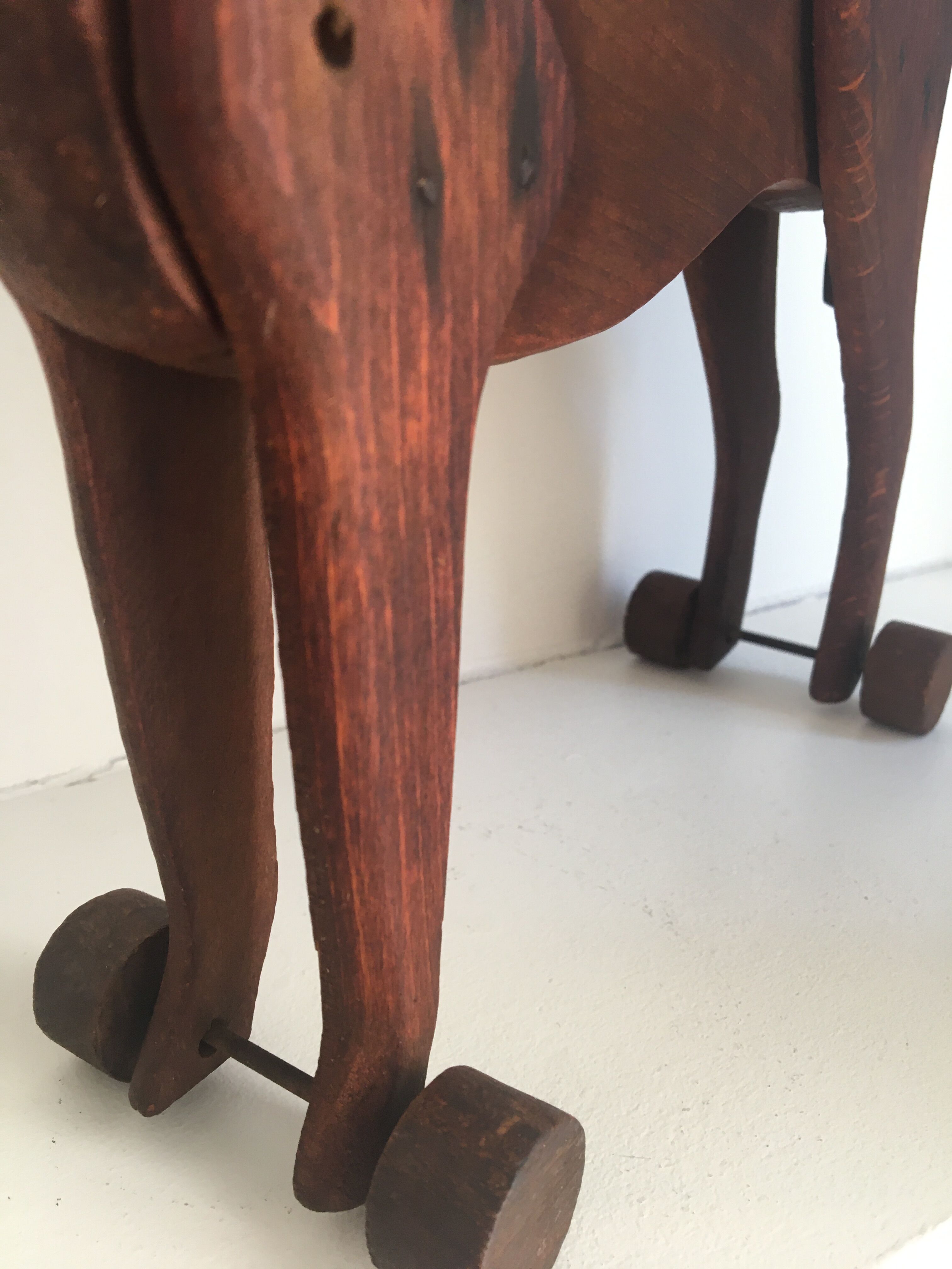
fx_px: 1063
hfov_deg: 48.2
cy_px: 634
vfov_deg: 61.7
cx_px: 476
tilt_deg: -18.1
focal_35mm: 29
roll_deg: +2.1
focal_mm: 4.15
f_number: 2.2
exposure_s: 1/33
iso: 50
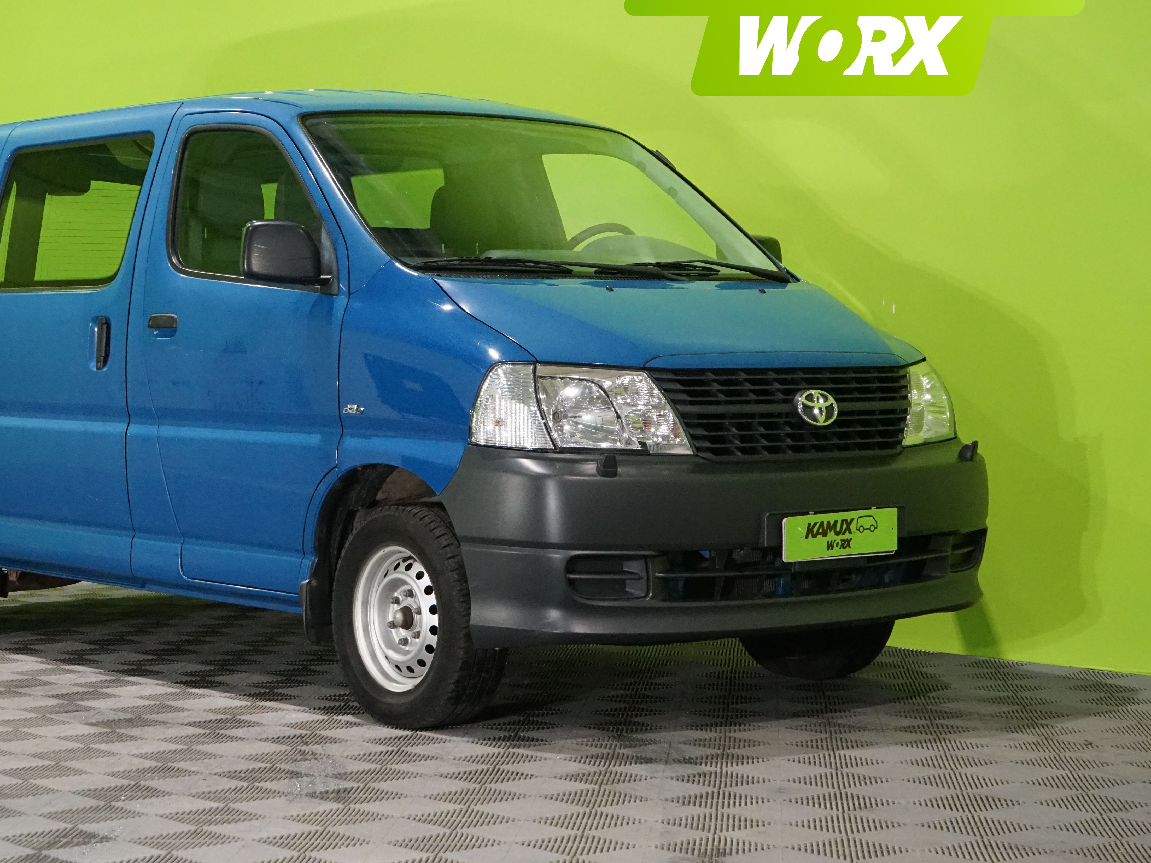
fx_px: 2394
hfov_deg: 26.9
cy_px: 362
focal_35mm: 72
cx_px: 397
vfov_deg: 20.4
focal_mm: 55
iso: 6400
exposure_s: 1/80
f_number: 10
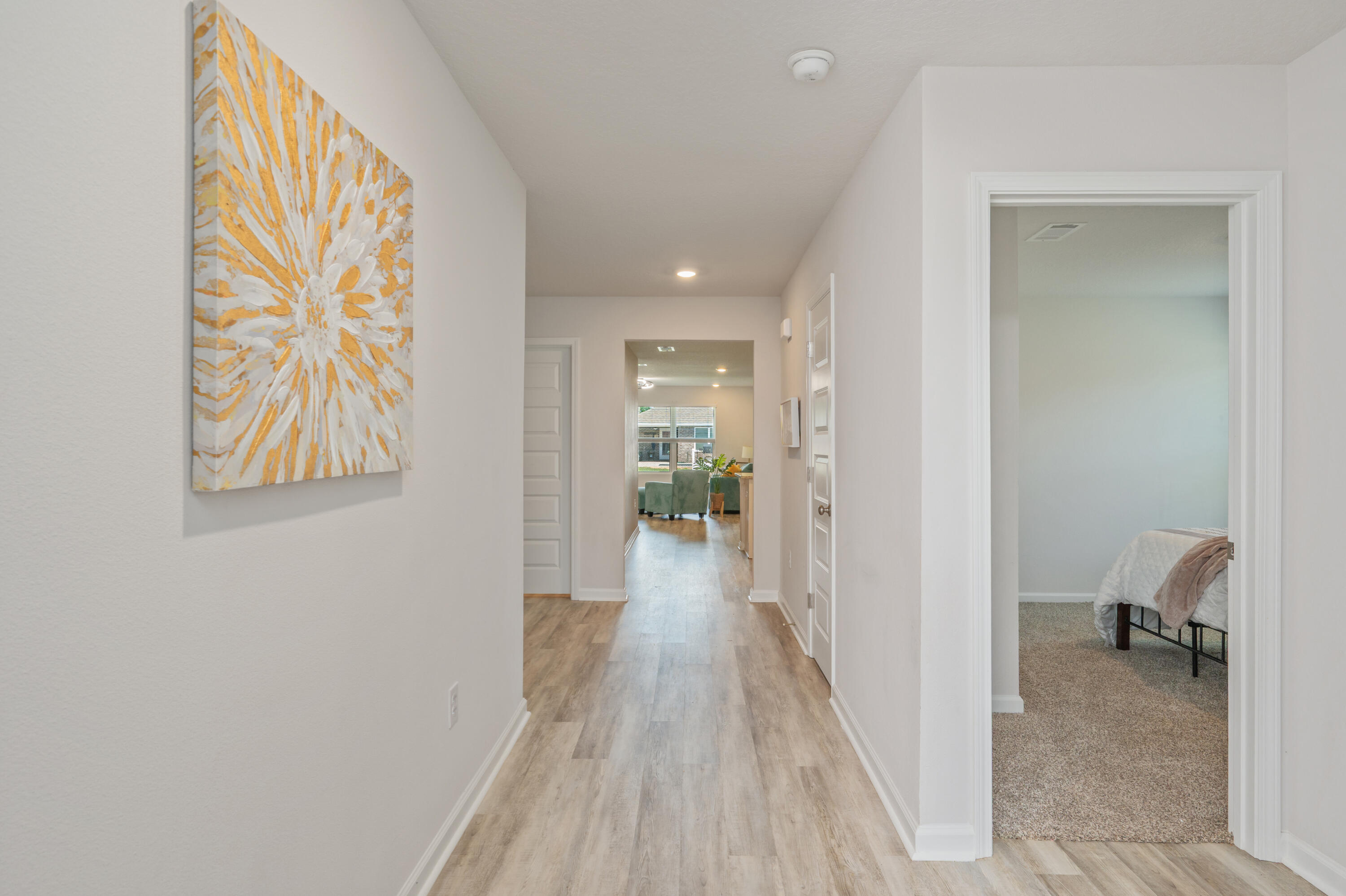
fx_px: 673
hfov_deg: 90.0
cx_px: 673
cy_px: 448
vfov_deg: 67.3
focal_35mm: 18
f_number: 9
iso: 500
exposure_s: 1/30
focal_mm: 18
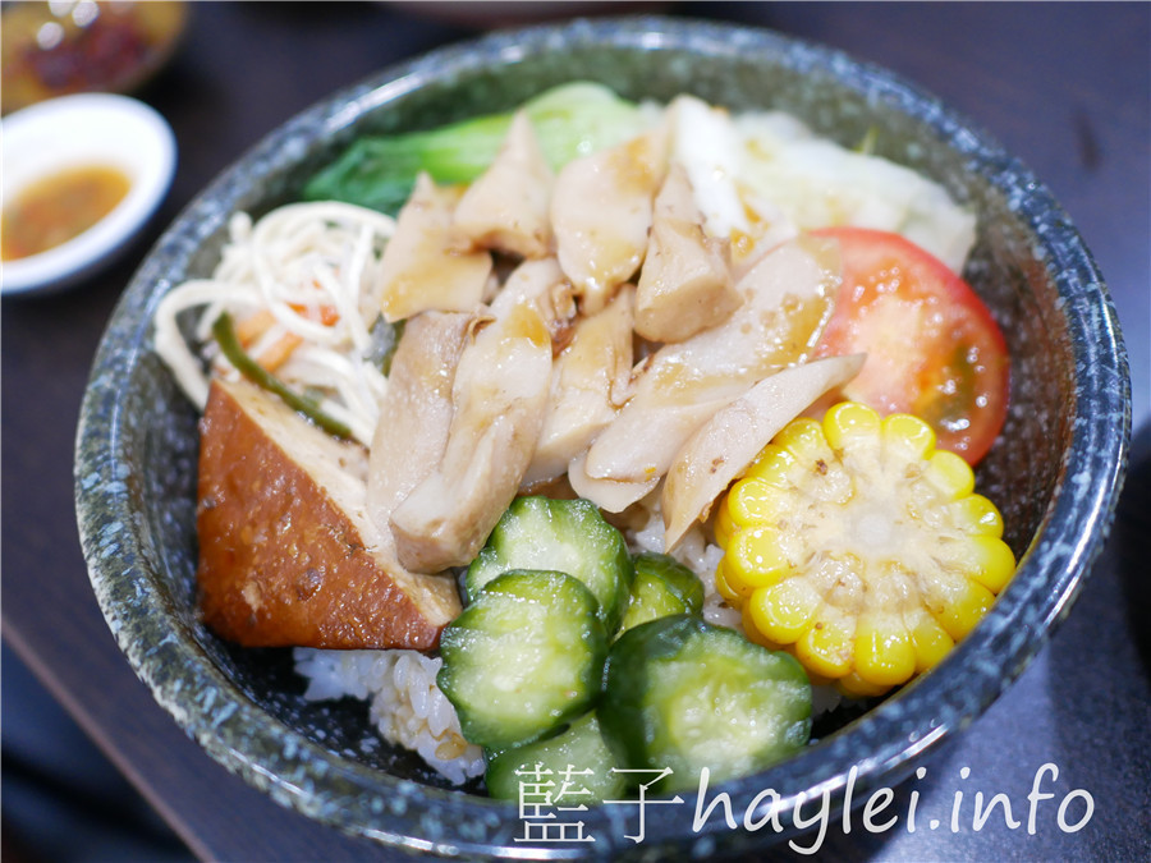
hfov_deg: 60.0
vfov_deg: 46.8
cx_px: 576
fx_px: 998
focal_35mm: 30
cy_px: 432
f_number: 1.7
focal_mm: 15
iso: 800
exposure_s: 1/60
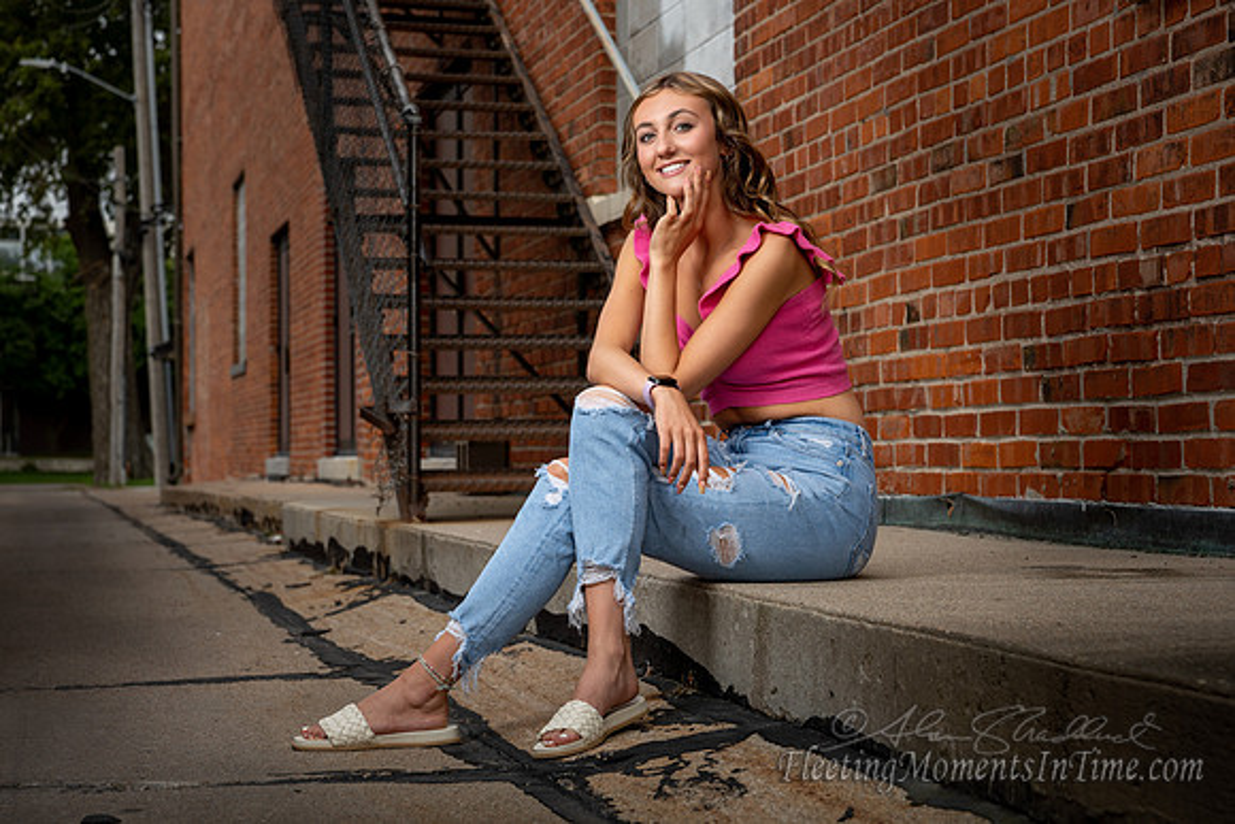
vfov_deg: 19.5
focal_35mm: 70
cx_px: 618
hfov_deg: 28.8
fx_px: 2402
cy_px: 412
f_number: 6.3
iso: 100
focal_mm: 70
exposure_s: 1/160
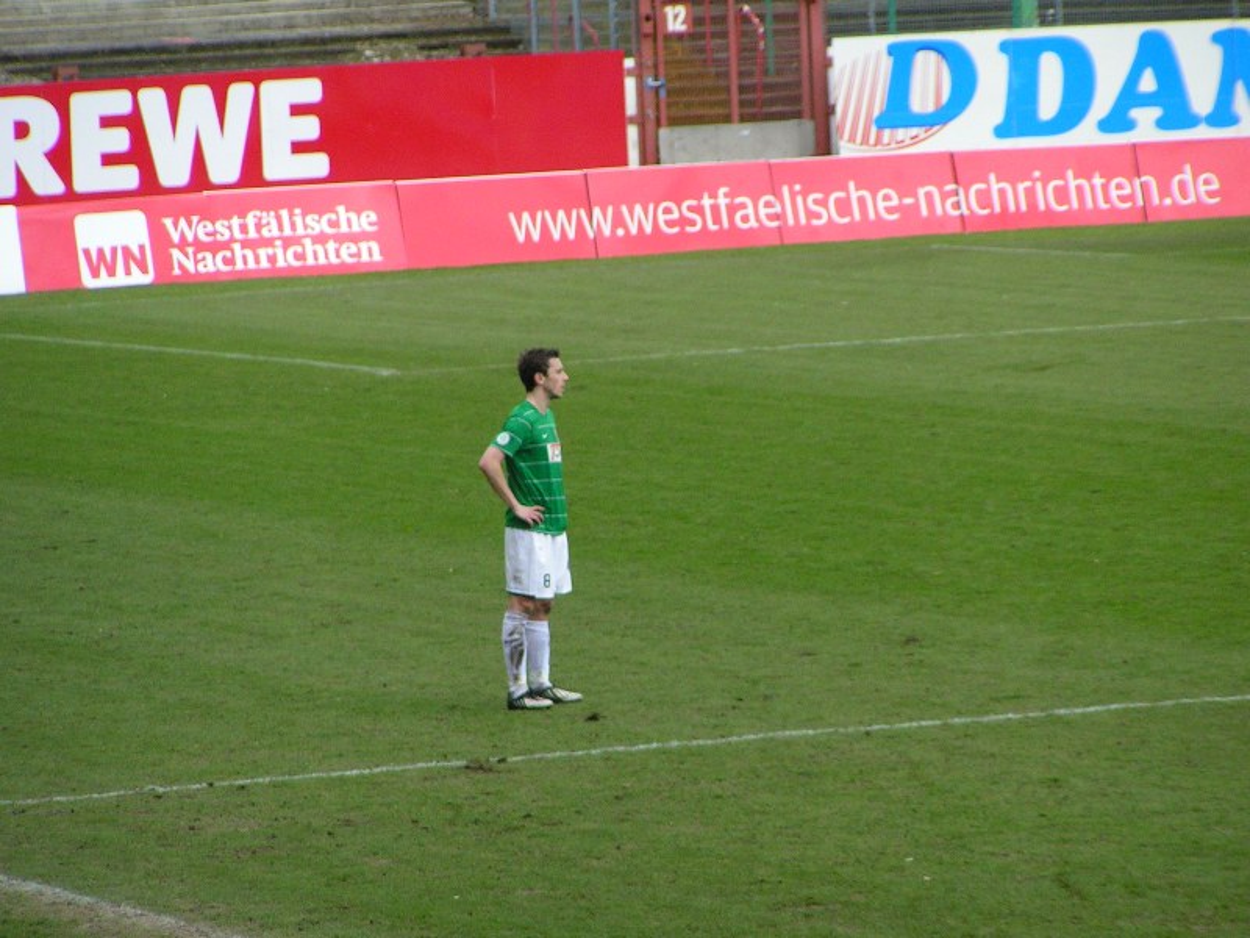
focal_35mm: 311
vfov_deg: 4.8
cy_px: 469
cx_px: 625
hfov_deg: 6.4
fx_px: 11230
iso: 160
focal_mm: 47.6
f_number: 3.5
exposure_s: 1/320
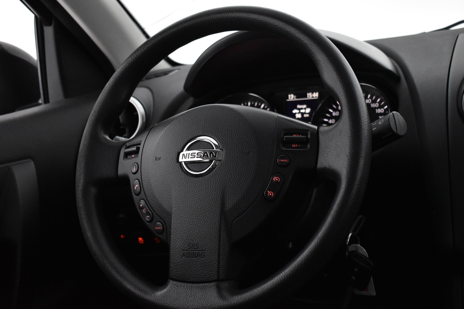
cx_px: 232
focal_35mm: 51
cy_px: 154
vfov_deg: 26.5
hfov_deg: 38.9
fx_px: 657
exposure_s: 1/50
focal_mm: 34
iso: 3200
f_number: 4.5
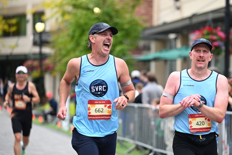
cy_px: 83
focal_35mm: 160
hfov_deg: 12.8
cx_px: 135
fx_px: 1031
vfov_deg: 8.6
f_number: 2.8
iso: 1250
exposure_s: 1/2000
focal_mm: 130
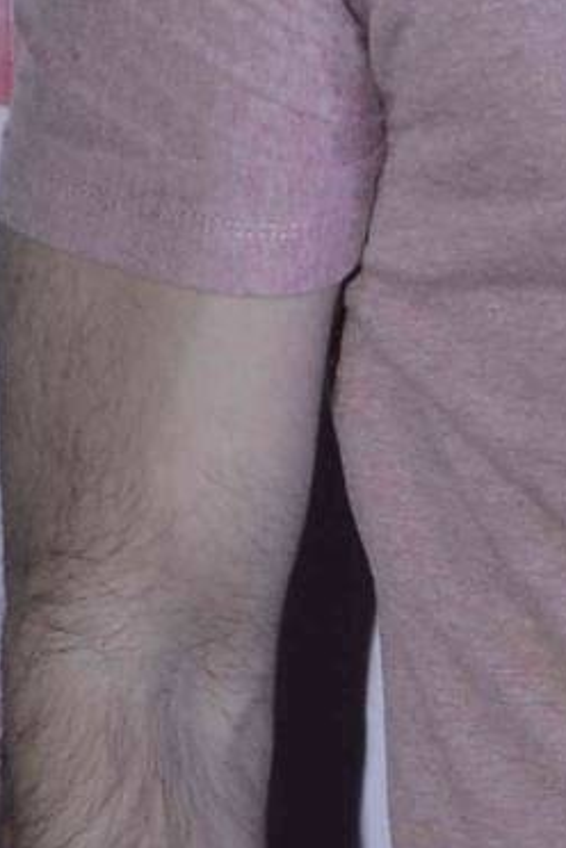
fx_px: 6037
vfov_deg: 7.9
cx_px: 1000
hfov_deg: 5.3
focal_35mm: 256
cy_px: 1299
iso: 400
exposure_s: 1/160
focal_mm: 22
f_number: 8
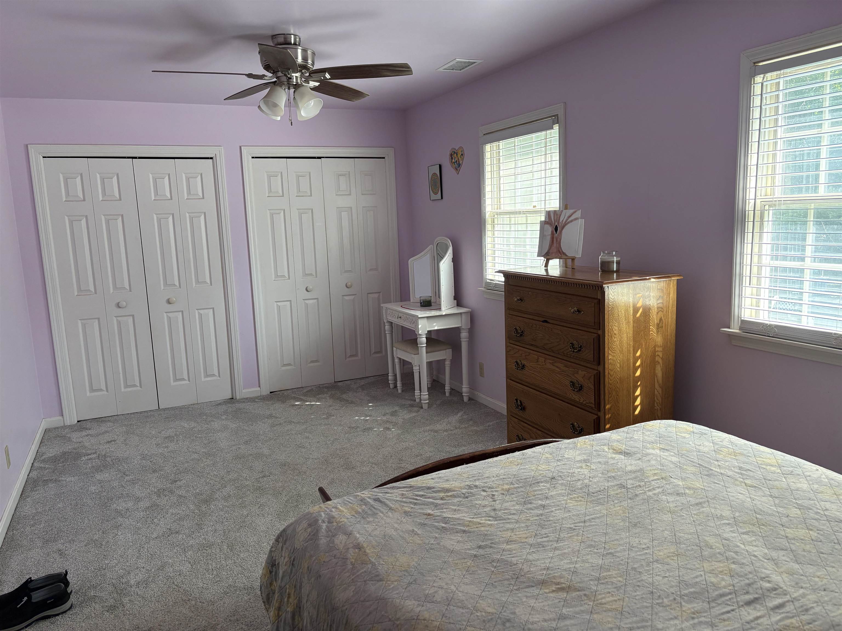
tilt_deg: -8.7
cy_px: 316
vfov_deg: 53.1
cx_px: 421
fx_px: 632
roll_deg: +2.3
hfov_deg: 67.3
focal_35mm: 26
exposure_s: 1/135
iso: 125
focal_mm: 5.96
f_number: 1.6
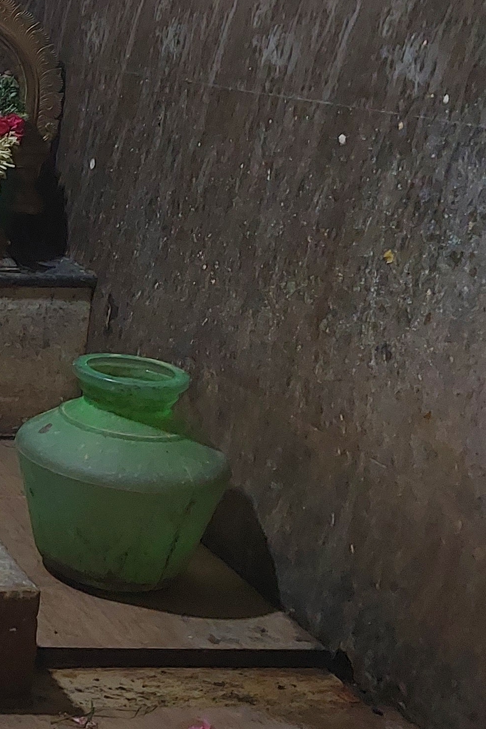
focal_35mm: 65
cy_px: 256
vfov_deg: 30.8
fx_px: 1316
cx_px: -501
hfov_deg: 16.0
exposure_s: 1/33.3
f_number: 1.8
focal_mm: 5.06
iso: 500
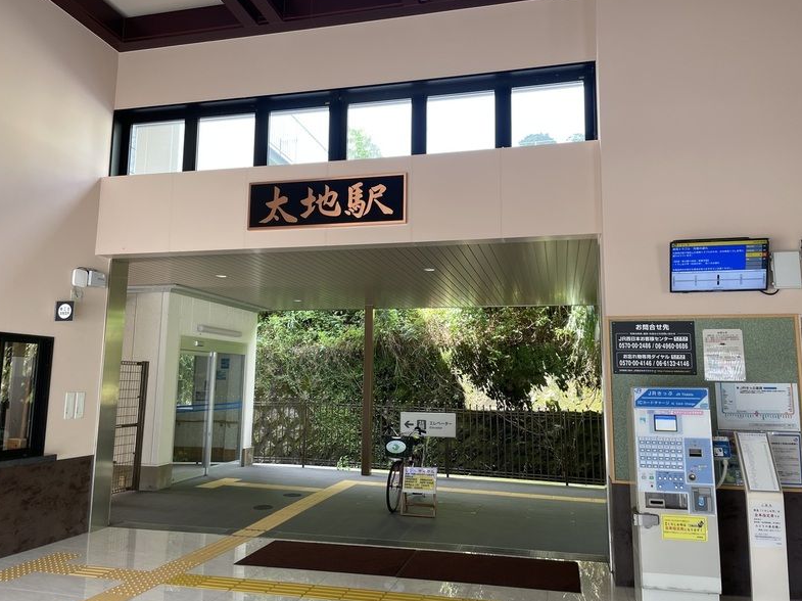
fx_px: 625
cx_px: 405
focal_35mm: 27
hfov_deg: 65.3
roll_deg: -0.9
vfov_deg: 51.3
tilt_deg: +8.6
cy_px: 299
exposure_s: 1/121
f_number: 1.6
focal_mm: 4.2
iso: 50
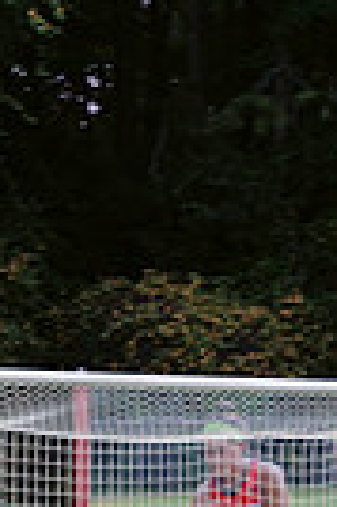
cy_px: 649
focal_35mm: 390
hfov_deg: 3.4
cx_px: 1094
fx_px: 5490
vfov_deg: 5.3
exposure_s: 1/80
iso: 640
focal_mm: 90
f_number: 2.8
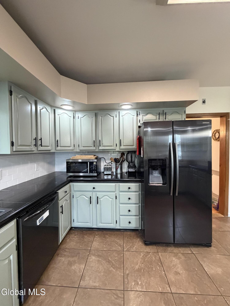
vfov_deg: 102.1
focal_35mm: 14
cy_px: 153
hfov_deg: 85.7
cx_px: 115
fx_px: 124
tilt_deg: -1.9
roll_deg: +0.6
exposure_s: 1/60
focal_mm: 2.22
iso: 640
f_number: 2.2
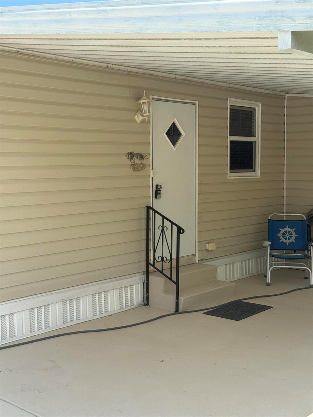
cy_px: 208
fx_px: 579
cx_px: 156
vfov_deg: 39.7
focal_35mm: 48
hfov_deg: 30.3
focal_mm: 6.76
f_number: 1.78
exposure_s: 1/3704
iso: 100
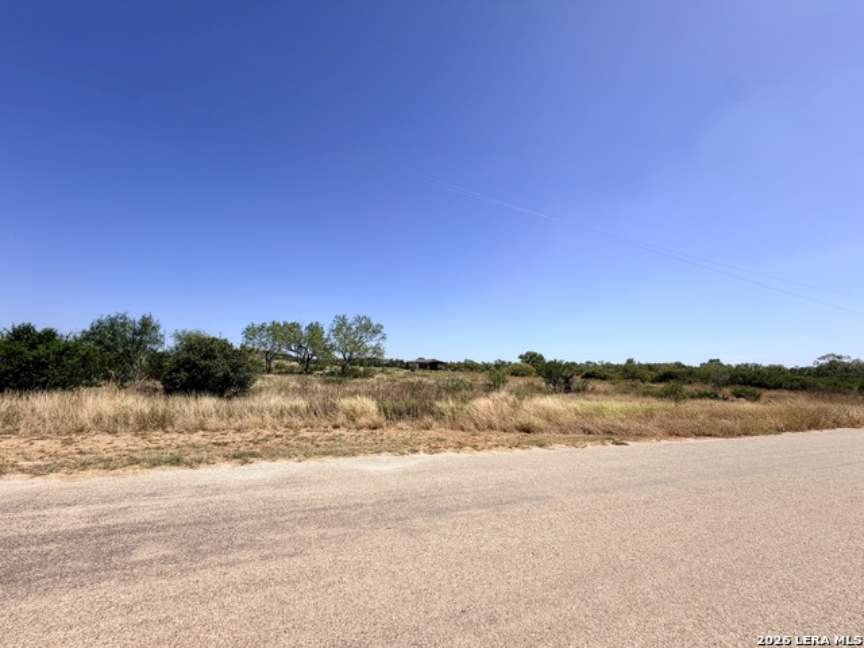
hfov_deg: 102.1
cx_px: 432
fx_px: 349
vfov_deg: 85.7
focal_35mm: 14
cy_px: 324
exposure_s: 1/1167
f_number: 2.2
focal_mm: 2.22
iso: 20
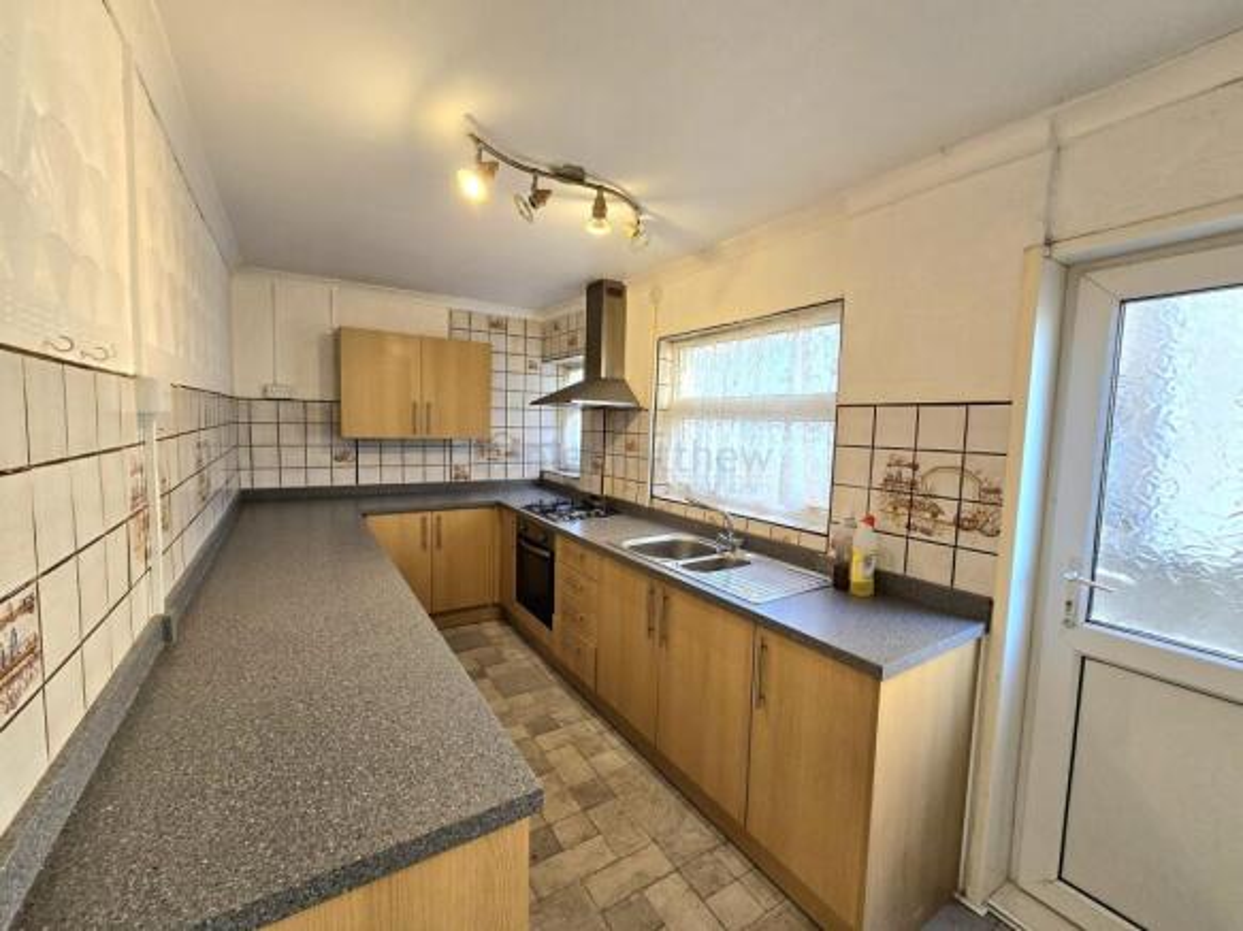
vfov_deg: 89.9
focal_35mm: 13
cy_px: 466
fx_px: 467
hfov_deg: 106.2
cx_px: 622
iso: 200
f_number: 2.2
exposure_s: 1/100
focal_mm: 2.2
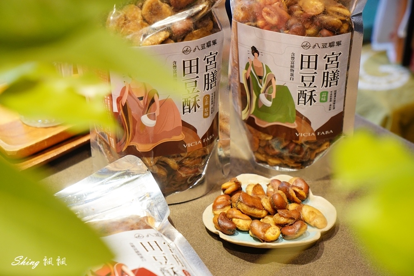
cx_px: 207
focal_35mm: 64
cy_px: 138
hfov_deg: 31.4
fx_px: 736
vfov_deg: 21.2
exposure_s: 1/50
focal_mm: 64
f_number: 5.6
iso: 1600
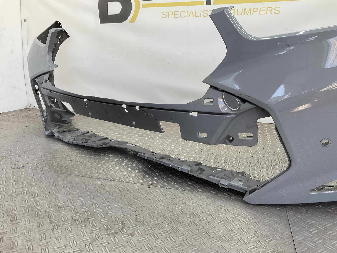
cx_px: 168
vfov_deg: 48.2
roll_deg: -2.3
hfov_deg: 61.7
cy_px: 126
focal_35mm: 29
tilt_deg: -14.1
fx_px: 282
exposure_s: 1/102
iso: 16
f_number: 1.8
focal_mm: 3
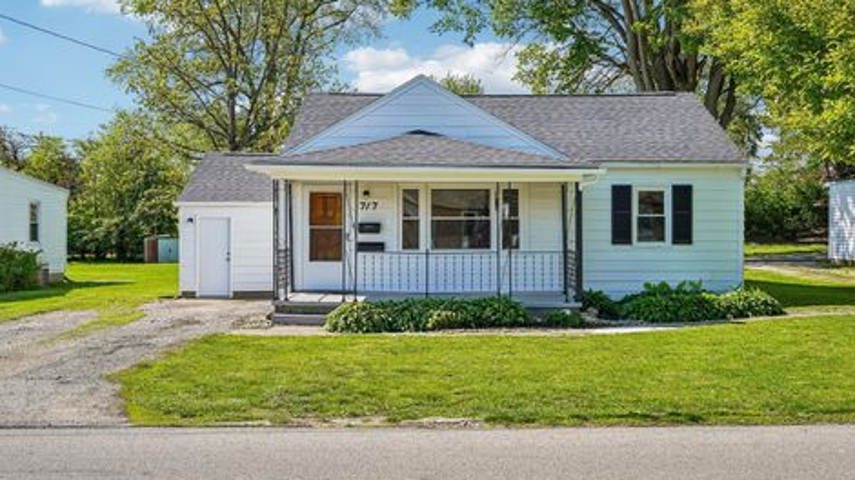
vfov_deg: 30.4
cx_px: 453
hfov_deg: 51.6
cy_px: 223
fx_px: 884
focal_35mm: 39
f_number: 8
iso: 100
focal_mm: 35
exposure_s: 1/250
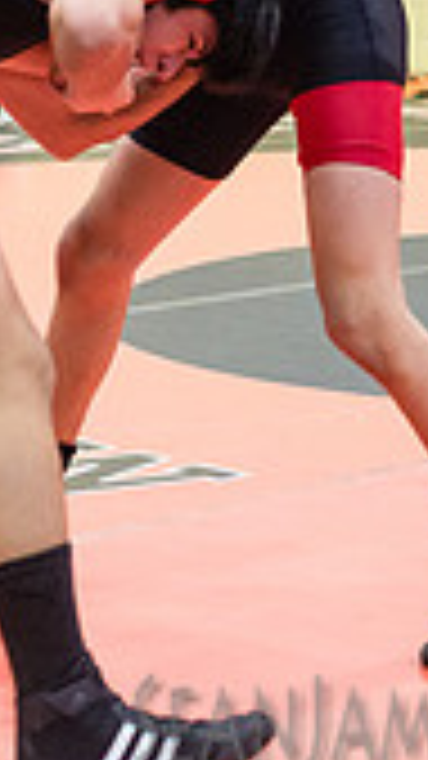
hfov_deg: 9.5
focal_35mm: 126
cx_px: 469
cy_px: -38
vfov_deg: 16.6
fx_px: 2543
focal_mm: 35
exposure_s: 1/400
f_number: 3.5
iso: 4000
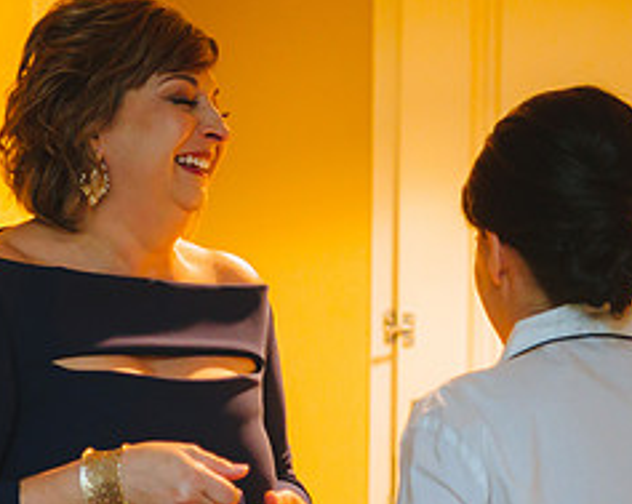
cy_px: 469
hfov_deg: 13.9
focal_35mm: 138
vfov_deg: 11.1
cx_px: 200
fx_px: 2578
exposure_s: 1/160
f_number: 2.8
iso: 3200
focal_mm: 60
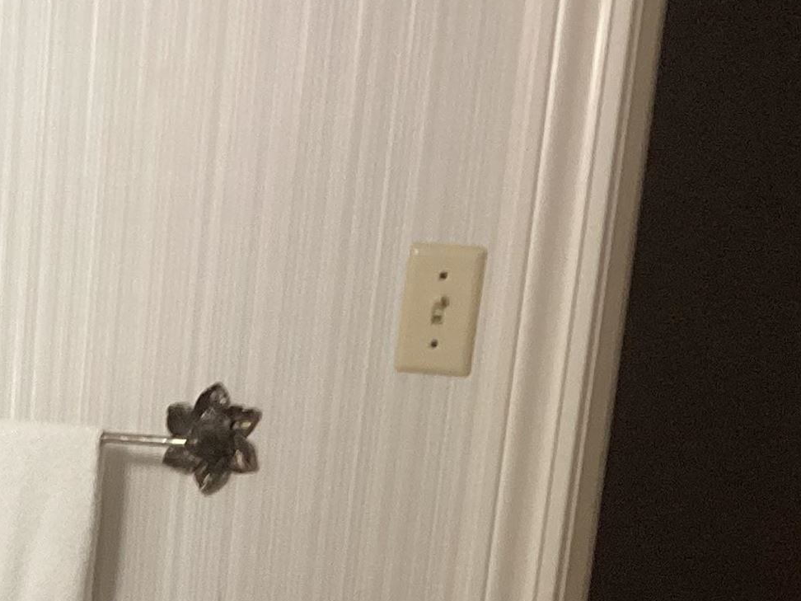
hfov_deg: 18.9
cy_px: 890
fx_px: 2268
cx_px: -174
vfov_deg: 14.2
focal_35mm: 98
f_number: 2.4
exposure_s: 1/50
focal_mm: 3.3
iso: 250
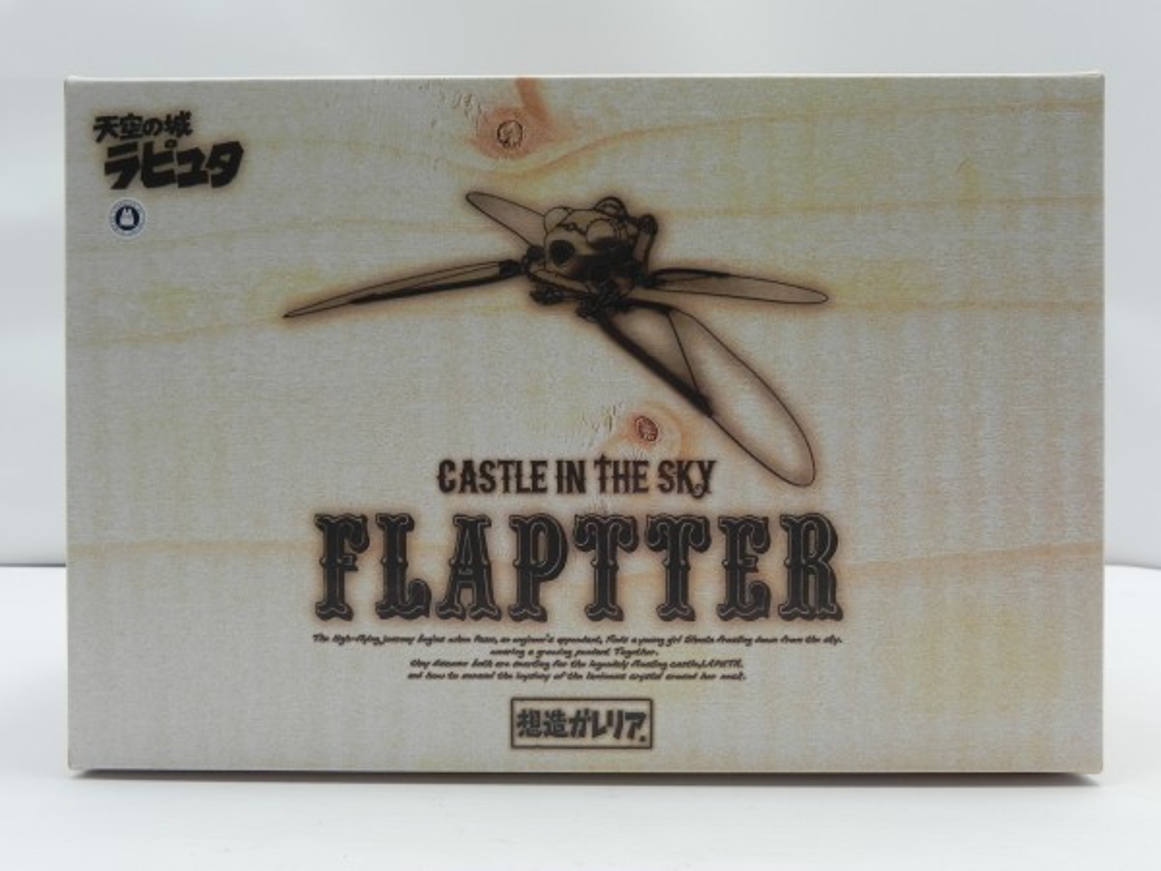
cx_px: 580
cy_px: 436
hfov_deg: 55.4
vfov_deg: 42.9
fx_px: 1107
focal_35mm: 33
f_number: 3.5
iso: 160
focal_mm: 5.9
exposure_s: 1/88.6
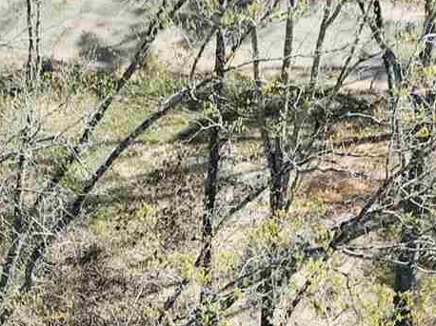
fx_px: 2027
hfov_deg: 12.3
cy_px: 1082
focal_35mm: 161
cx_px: 128
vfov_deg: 7.6
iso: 100
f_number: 2.8
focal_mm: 12.29
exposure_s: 1/1600
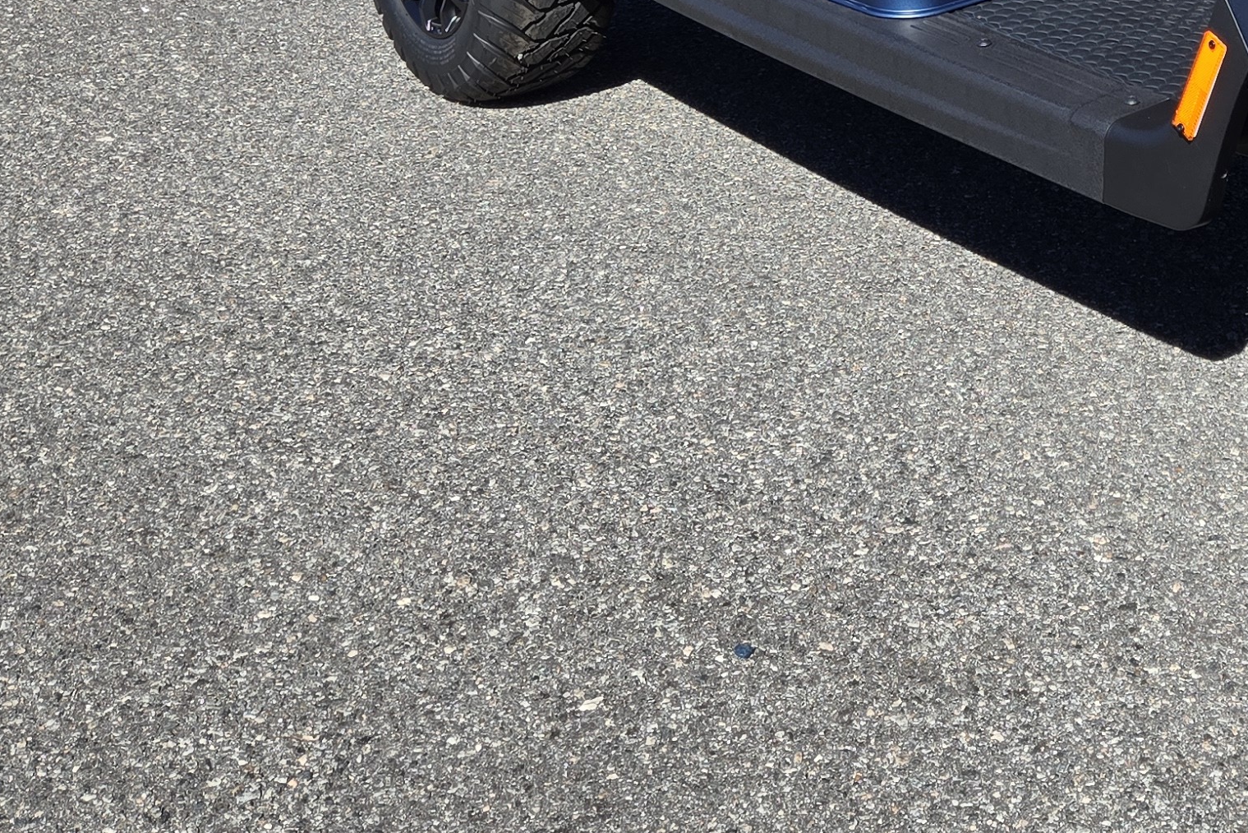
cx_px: 1098
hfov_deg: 30.6
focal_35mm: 63
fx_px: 2184
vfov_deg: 20.0
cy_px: -209
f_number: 1.8
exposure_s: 1/1789
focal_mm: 5.4
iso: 25
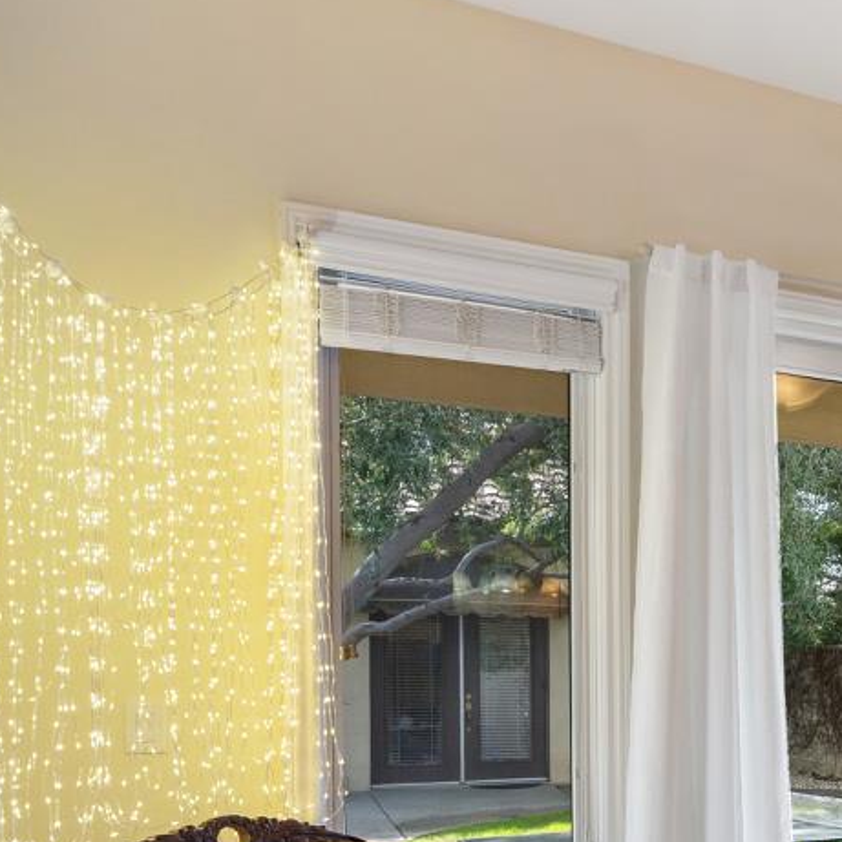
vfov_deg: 34.4
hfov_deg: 25.9
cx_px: 1286
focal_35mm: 47
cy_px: 725
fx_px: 1293
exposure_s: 1/2.5
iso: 400
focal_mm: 17
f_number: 5.6
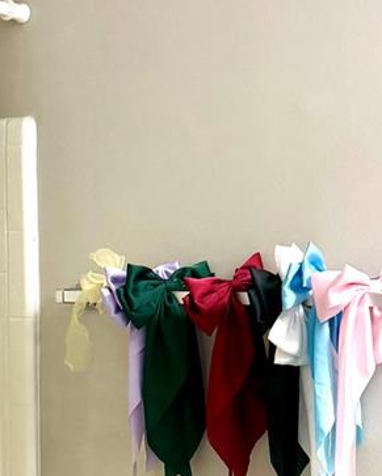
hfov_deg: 15.6
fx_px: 1397
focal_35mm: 99
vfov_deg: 19.2
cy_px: 357
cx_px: 211
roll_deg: -0.9
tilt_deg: -2.2
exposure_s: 1/120
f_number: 1.78
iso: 160
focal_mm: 6.76
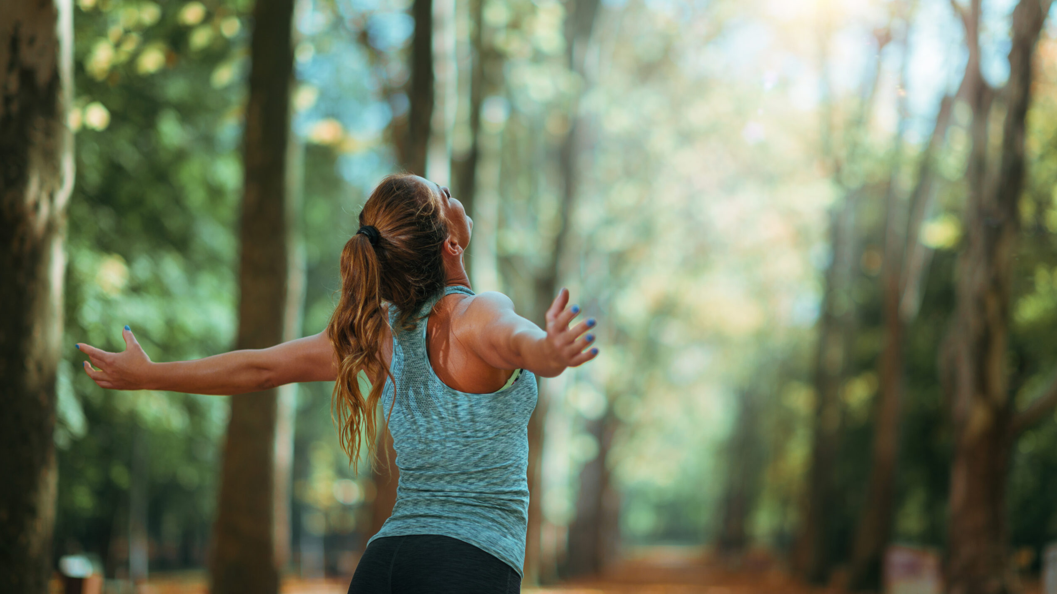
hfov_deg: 23.7
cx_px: 526
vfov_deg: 13.4
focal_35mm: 90
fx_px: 2522
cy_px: 290
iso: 100
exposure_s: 1/500
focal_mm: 85
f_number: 1.6
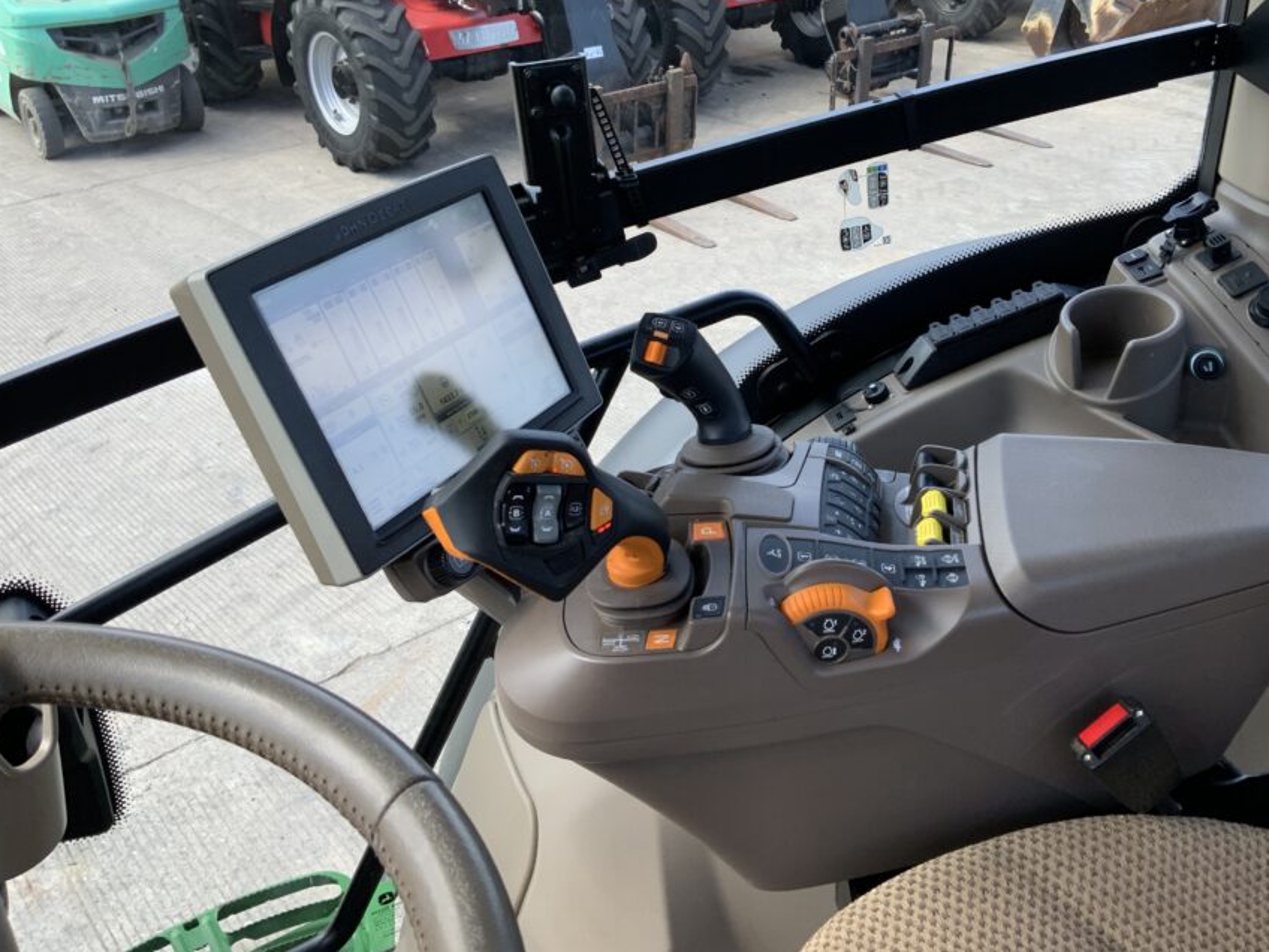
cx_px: 747
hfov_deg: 52.3
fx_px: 1283
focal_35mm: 35
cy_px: 403
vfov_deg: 40.6
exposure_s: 1/166
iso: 16
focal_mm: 3
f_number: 1.8
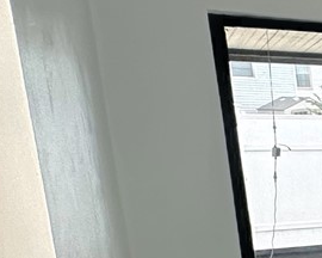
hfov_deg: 12.4
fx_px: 772
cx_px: 911
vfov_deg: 18.5
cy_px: 257
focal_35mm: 81
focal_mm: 2.22
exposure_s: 1/174
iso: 40
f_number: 2.2
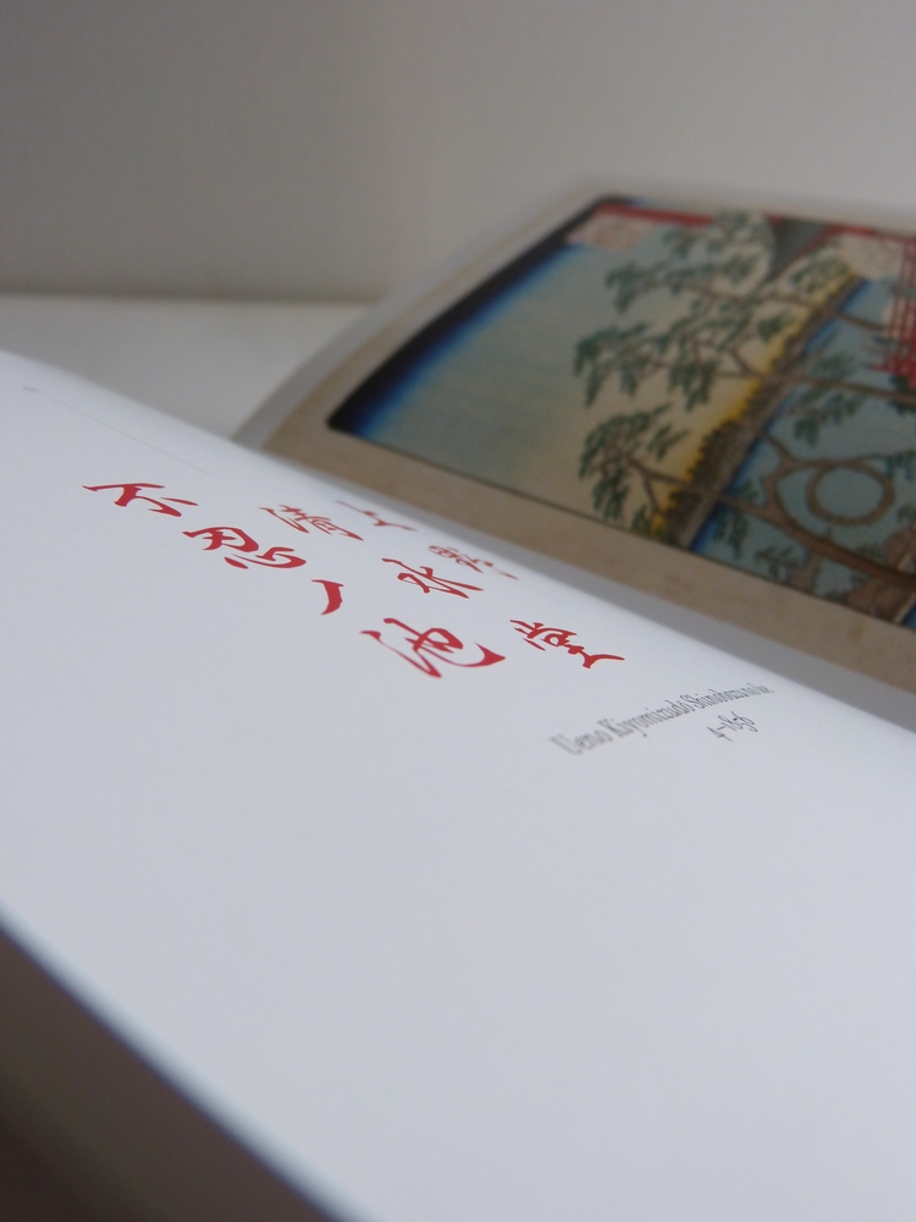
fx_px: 1164
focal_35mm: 33
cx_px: 458
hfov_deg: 42.9
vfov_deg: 55.4
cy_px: 611
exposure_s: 1/60
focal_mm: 5.8
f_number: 3
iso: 100
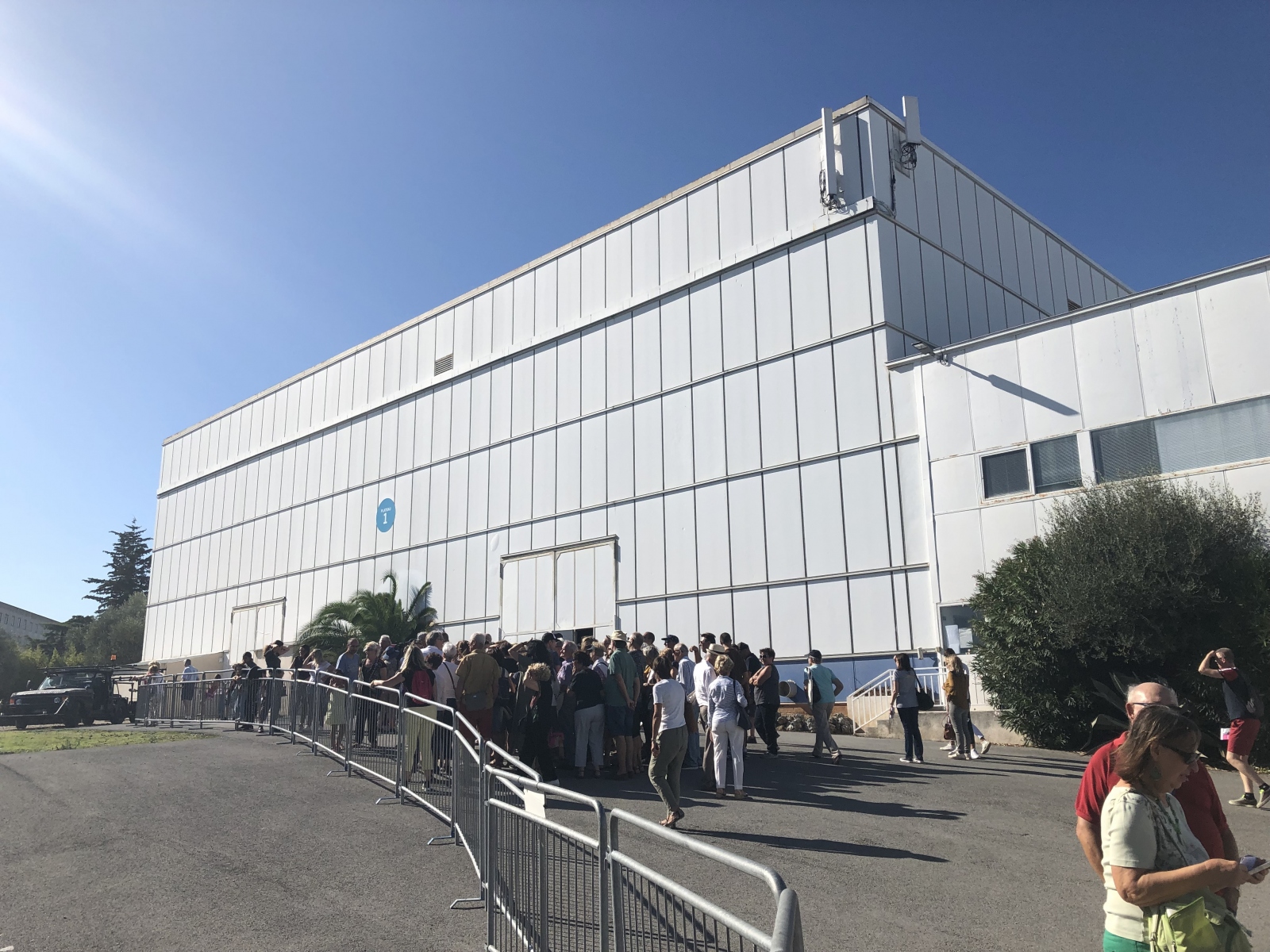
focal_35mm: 28
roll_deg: -0.1
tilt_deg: +14.0
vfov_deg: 49.7
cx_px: 635
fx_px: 1027
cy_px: 476
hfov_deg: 63.4
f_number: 1.8
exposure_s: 1/3436
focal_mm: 3.99
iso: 20
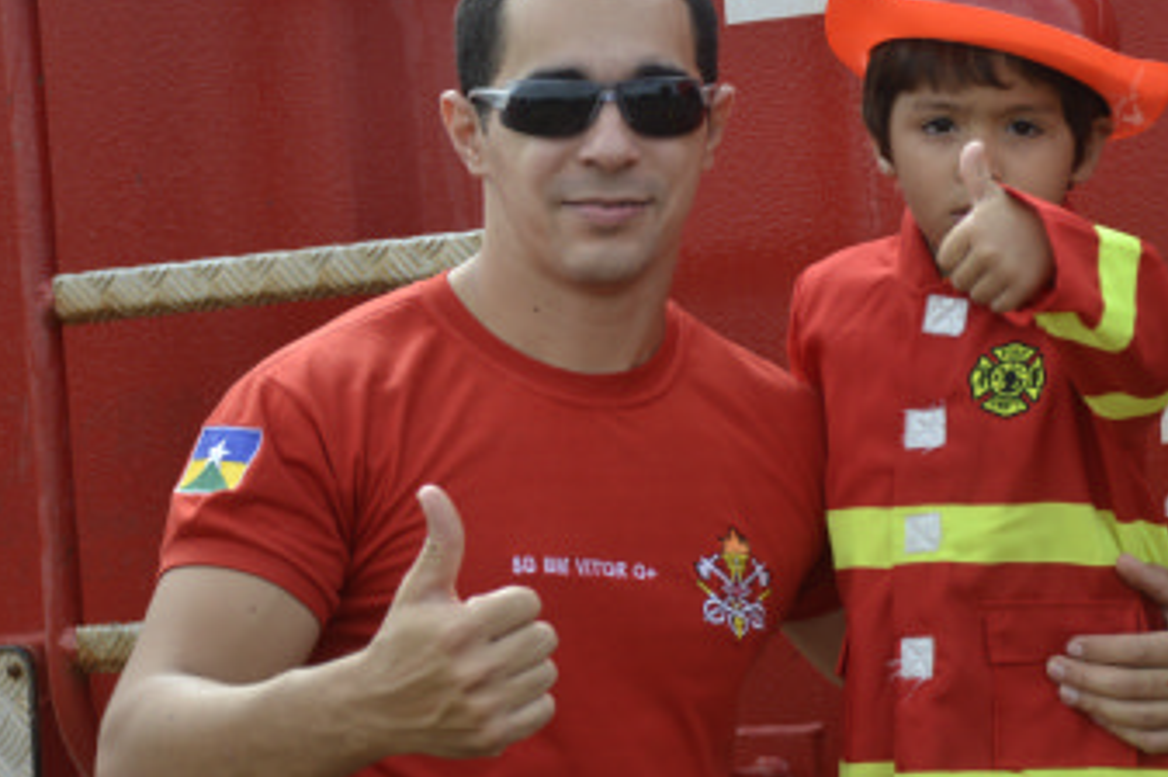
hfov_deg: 13.2
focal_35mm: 156
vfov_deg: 8.8
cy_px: 335
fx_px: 5056
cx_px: 790
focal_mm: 70
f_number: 5.3
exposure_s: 1/800
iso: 400
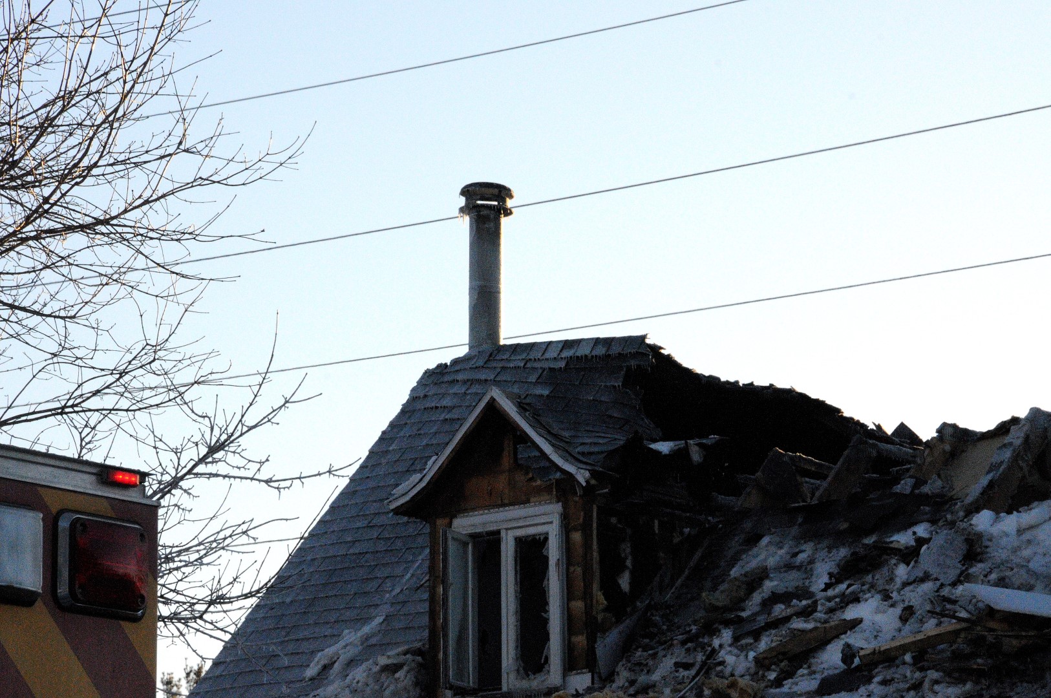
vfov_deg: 8.7
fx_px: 4593
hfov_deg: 13.1
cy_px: 349
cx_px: 526
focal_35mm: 158
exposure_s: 1/1250
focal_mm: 105
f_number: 18
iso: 3200
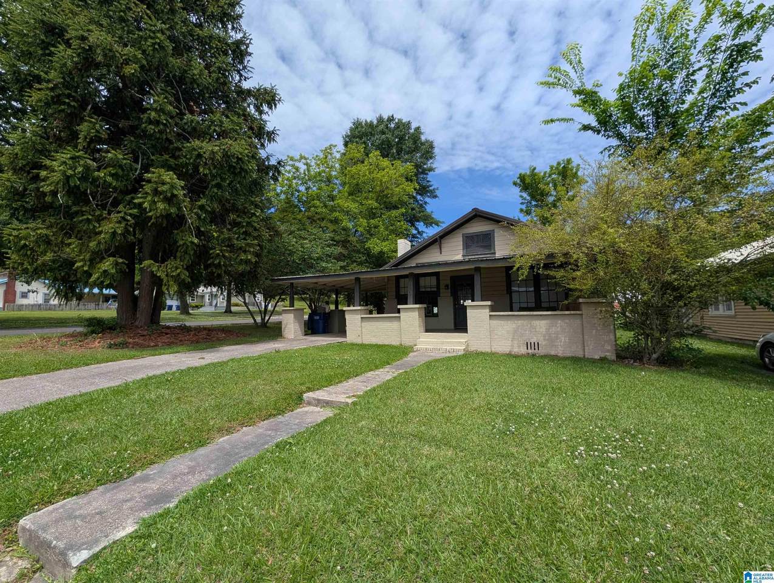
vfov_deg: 94.6
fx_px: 269
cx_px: 387
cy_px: 292
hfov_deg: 110.5
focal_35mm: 12
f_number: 1.7
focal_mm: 2.02
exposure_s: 1/3663
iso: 59
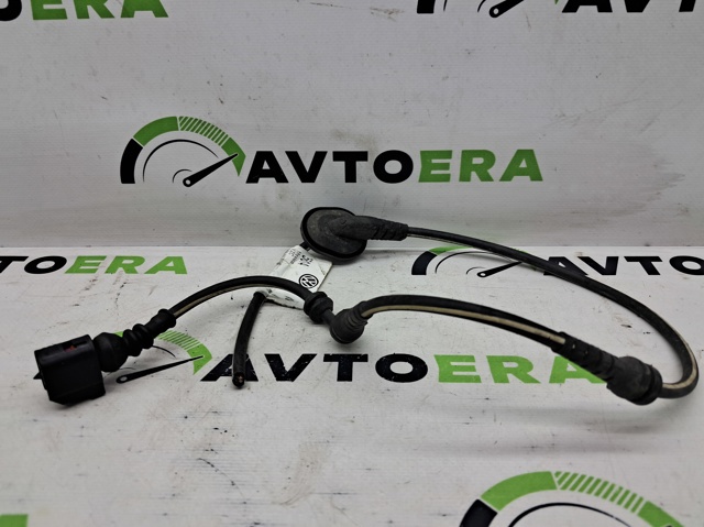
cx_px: 352
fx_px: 549
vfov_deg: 51.3
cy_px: 264
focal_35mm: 27
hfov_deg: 65.4
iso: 50
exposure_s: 1/120
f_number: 1.8
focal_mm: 4
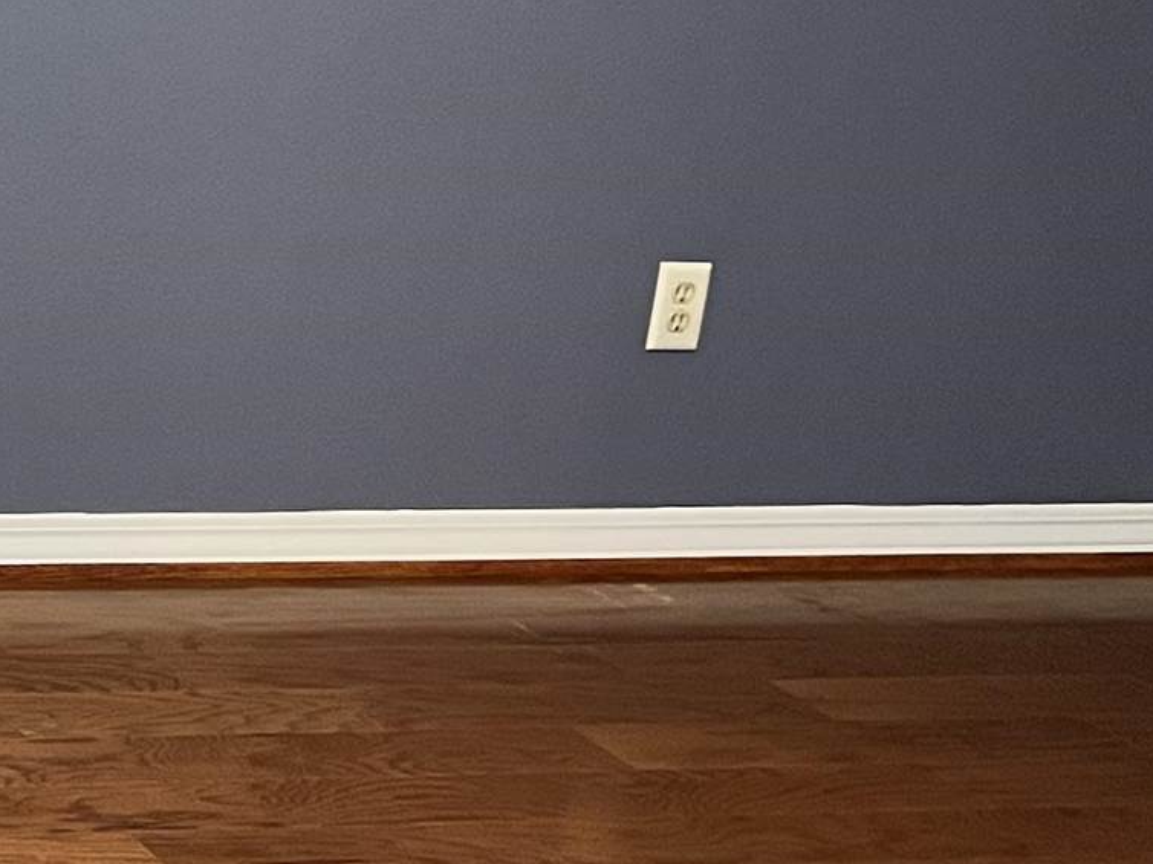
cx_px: -859
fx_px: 3530
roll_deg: -3.1
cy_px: 93
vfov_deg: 13.8
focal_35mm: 106
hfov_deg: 16.0
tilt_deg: -13.0
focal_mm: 5.7
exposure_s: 1/60
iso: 250
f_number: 1.5
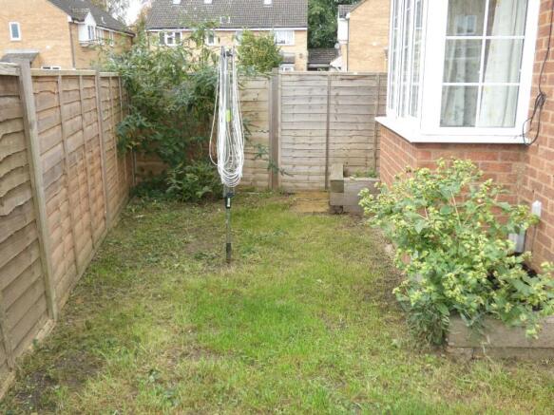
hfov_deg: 56.8
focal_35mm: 32
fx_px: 512
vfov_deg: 44.1
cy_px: 208
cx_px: 277
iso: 200
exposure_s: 1/200
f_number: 3.4
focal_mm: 5.8
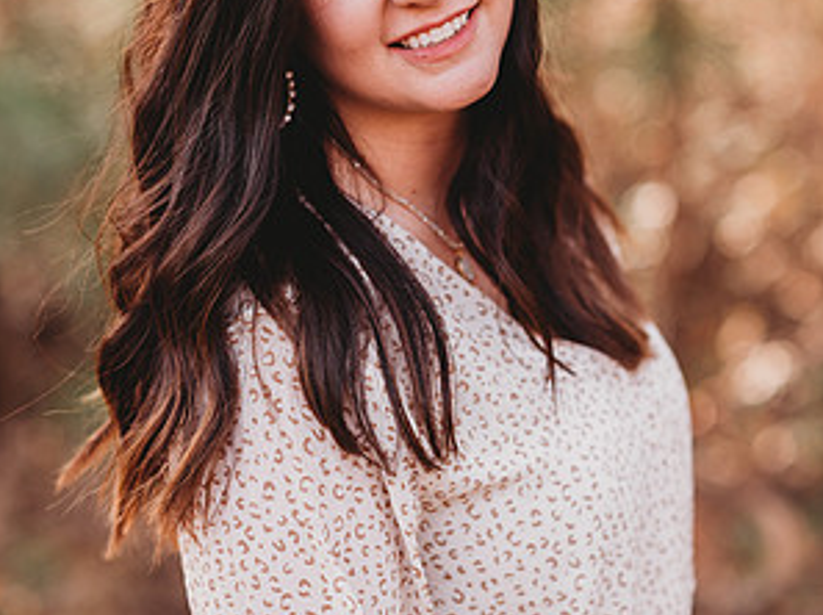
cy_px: 161
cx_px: 410
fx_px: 2945
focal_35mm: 124
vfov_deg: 11.9
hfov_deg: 15.9
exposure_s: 1/250
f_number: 2.2
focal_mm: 85
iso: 100
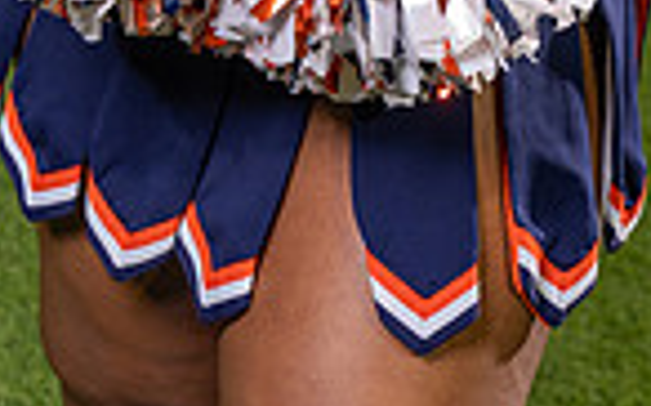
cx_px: 450
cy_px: -509
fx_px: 3333
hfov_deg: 11.1
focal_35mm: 188
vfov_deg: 6.7
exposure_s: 1/250
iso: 640
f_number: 4.5
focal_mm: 60
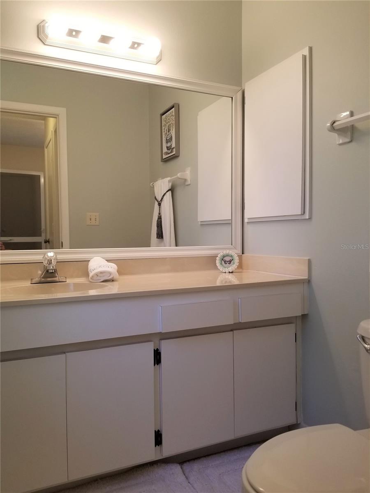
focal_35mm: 26
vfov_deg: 67.3
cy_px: 246
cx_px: 185
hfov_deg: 53.1
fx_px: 371
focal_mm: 4.3
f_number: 1.7
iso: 80
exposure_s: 1/60
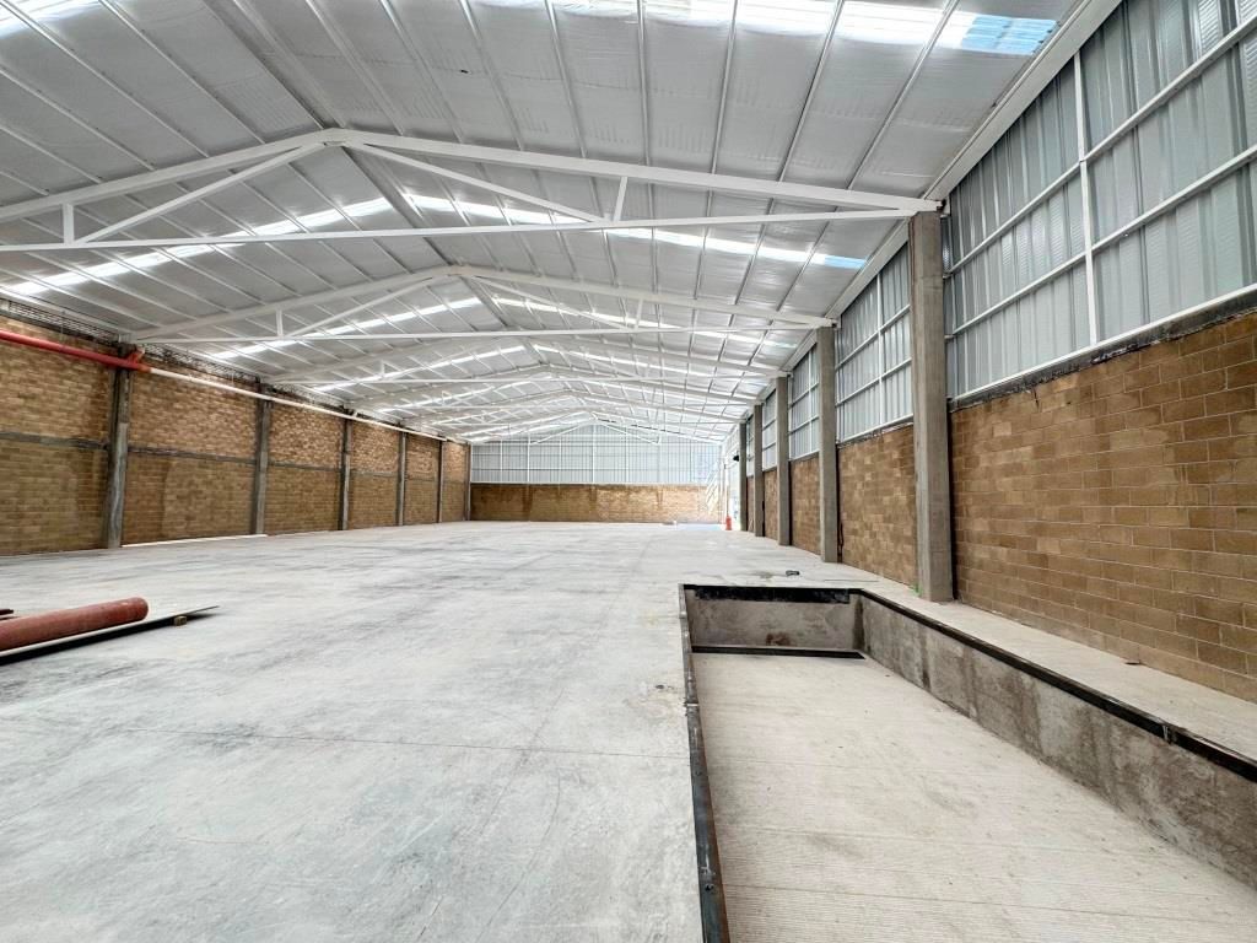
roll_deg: +0.6
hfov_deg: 102.1
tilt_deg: +3.6
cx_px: 628
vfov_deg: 85.7
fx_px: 508
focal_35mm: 14
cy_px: 472
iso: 100
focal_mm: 2.22
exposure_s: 1/99
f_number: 2.2
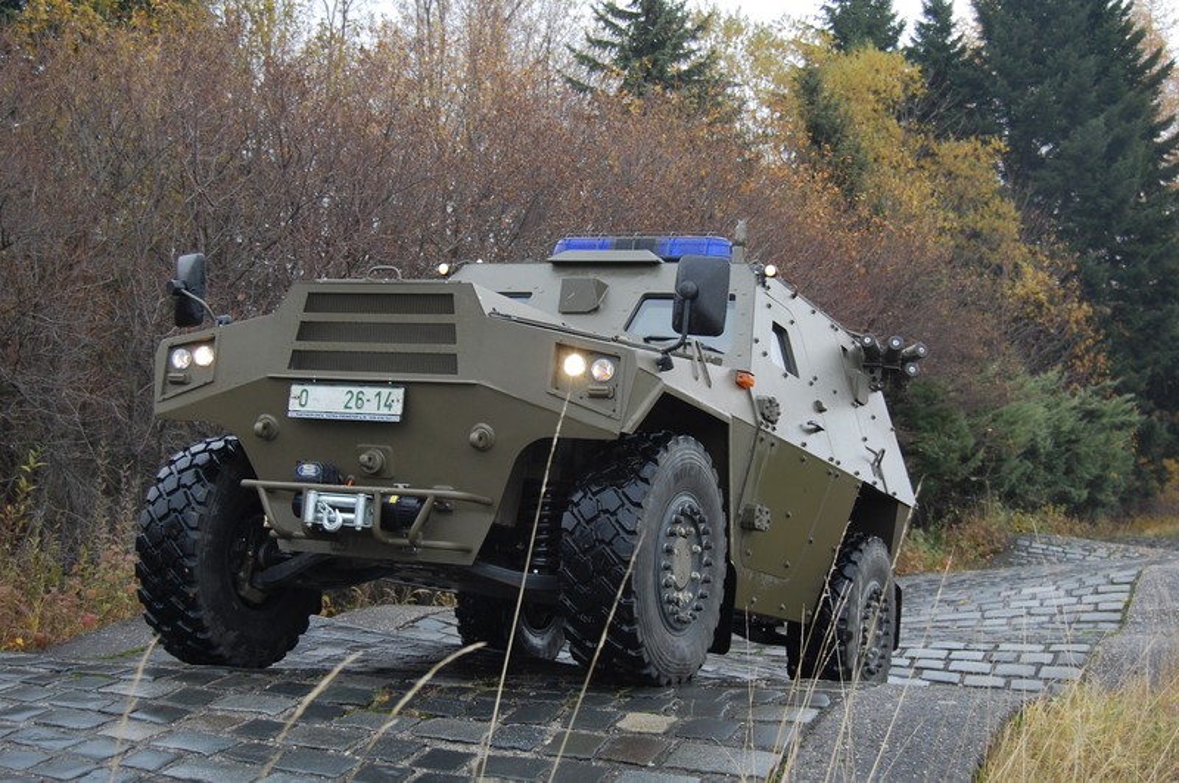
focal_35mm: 52
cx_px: 590
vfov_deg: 25.7
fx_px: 1717
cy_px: 392
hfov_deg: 37.9
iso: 320
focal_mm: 35
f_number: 5.6
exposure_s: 1/125
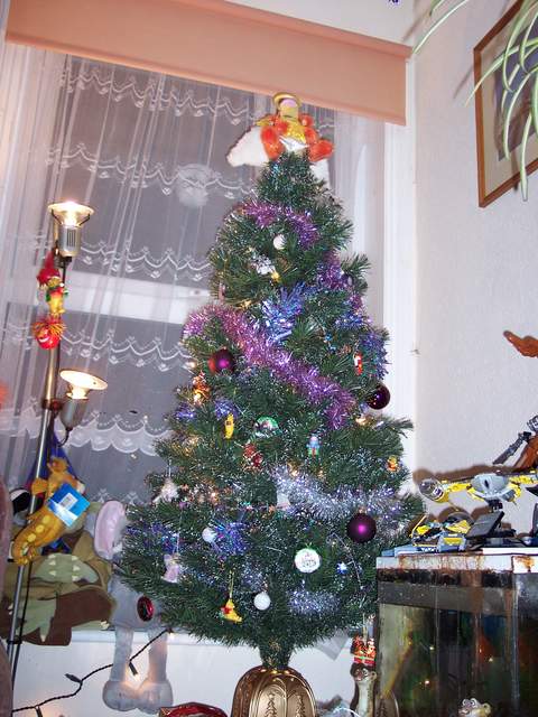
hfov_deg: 37.7
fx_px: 787
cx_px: 269
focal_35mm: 38
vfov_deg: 49.0
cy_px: 358
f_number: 2.8
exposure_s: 1/30
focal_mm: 8
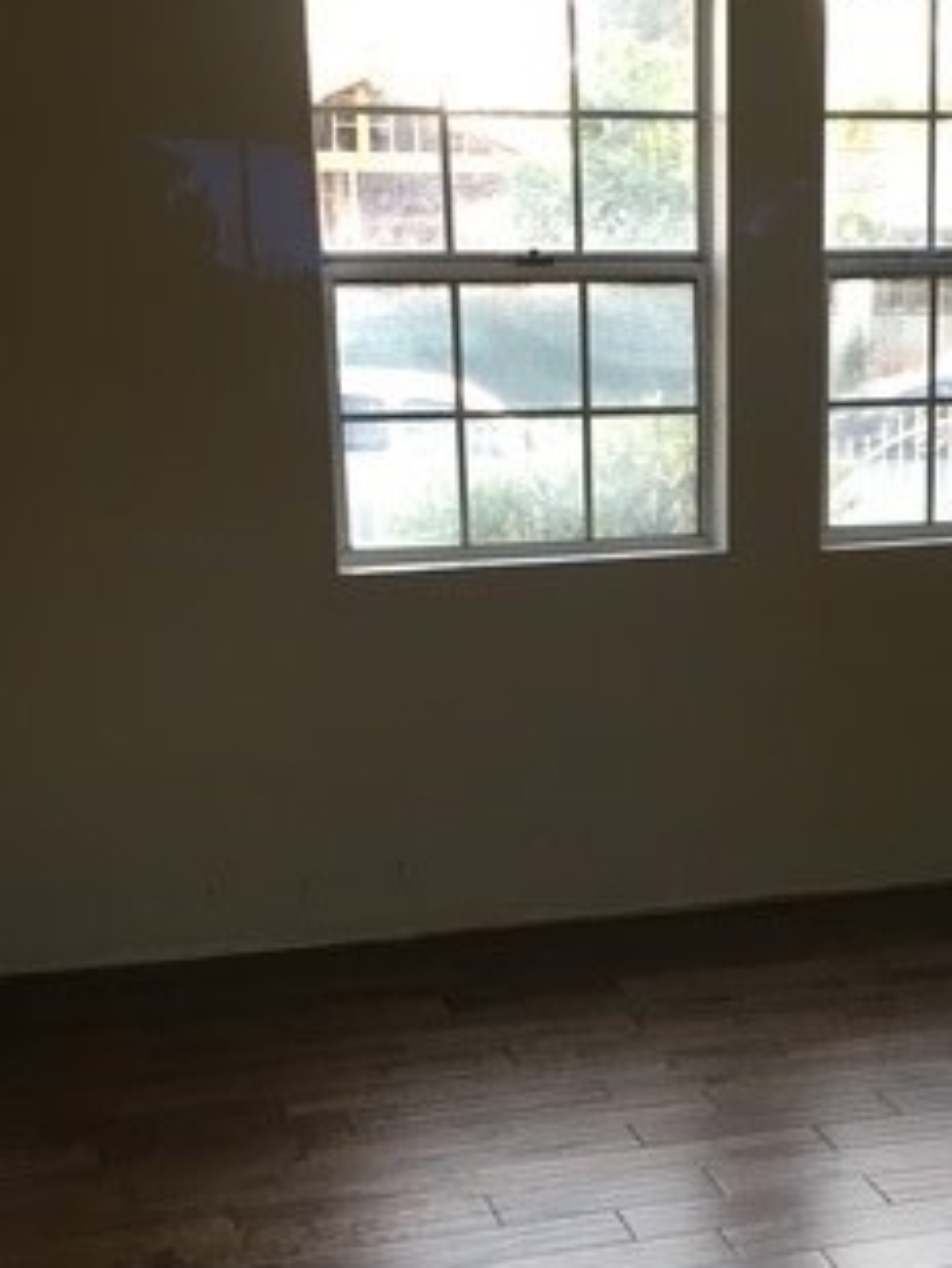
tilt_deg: -16.5
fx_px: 2199
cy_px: 960
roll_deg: +1.0
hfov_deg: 24.2
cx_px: 722
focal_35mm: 60
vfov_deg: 31.6
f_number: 2.2
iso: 64
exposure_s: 1/30
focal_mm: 4.15
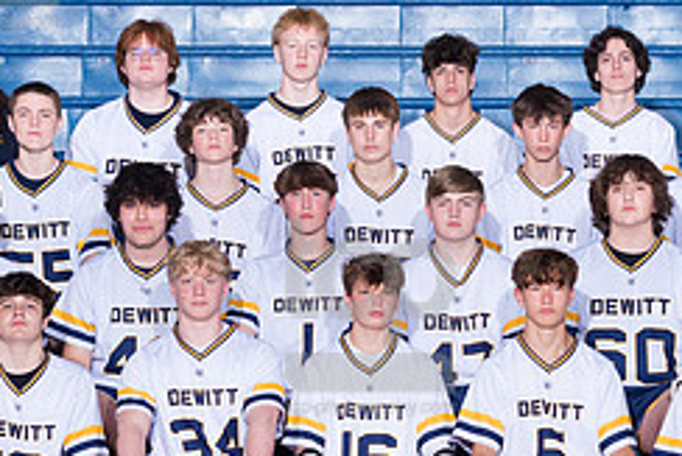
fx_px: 3526
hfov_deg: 11.0
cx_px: 360
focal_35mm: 186
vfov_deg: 7.4
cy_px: 318
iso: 640
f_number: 7.1
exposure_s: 1/250
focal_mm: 65
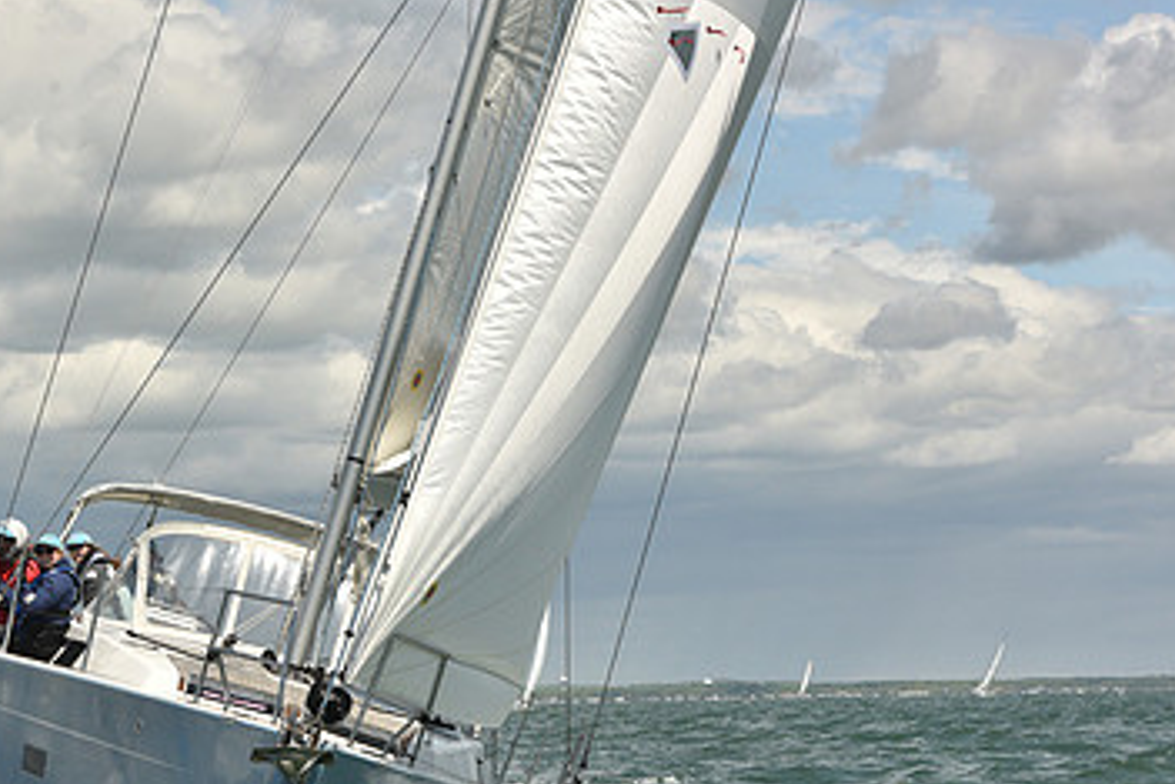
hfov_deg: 14.6
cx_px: 361
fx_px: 4571
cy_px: 632
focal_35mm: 140
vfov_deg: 9.8
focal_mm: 85
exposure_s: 1/800
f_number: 13
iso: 320
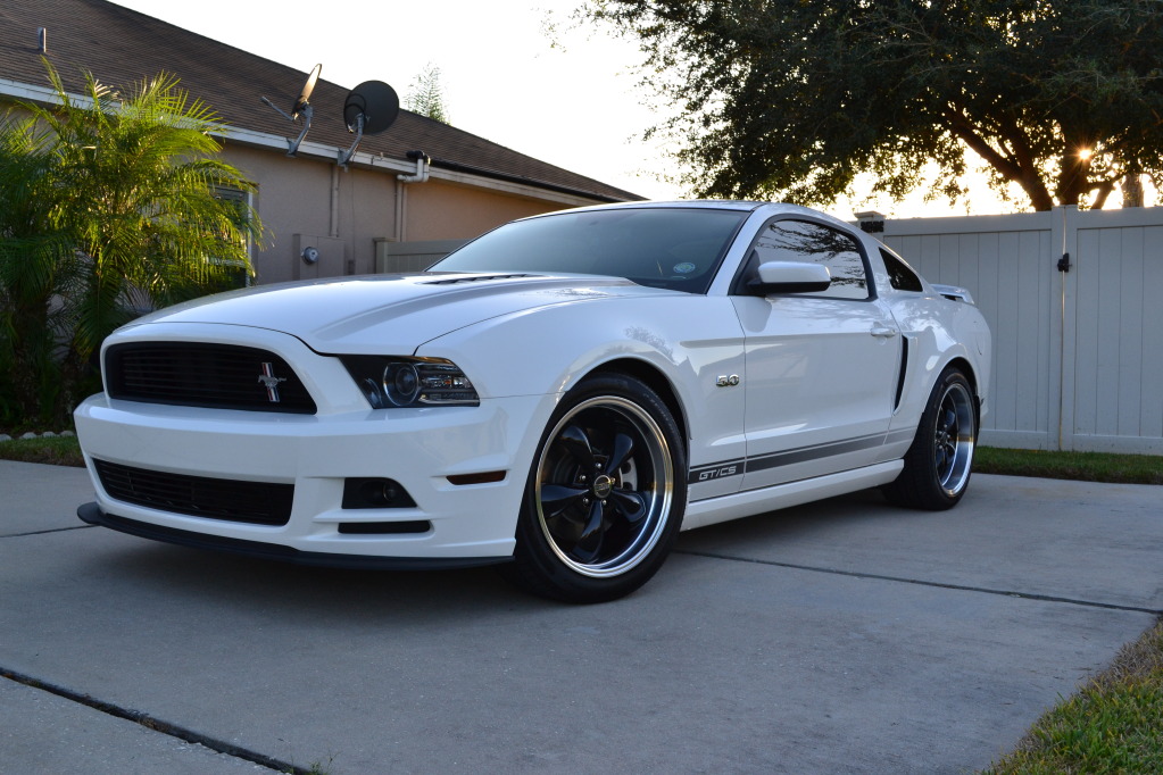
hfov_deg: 49.6
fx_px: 1260
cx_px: 582
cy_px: 388
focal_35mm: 39
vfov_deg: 34.2
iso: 400
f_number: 10
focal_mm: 26
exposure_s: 1/160
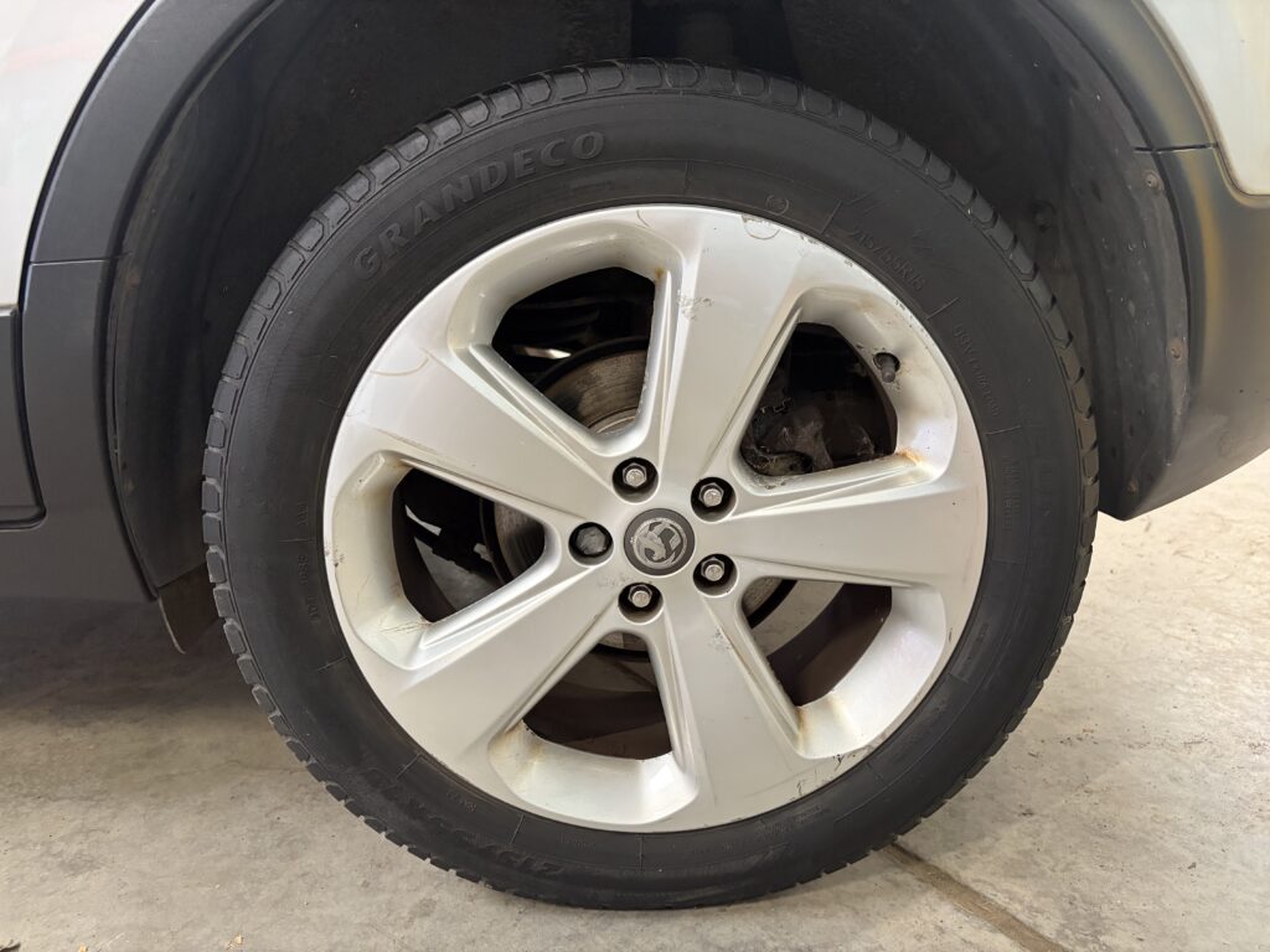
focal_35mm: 26
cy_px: 476
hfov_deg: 67.3
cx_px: 635
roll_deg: +0.7
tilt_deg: -16.6
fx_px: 954
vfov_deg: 53.1
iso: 320
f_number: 1.6
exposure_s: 1/50
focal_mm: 5.96
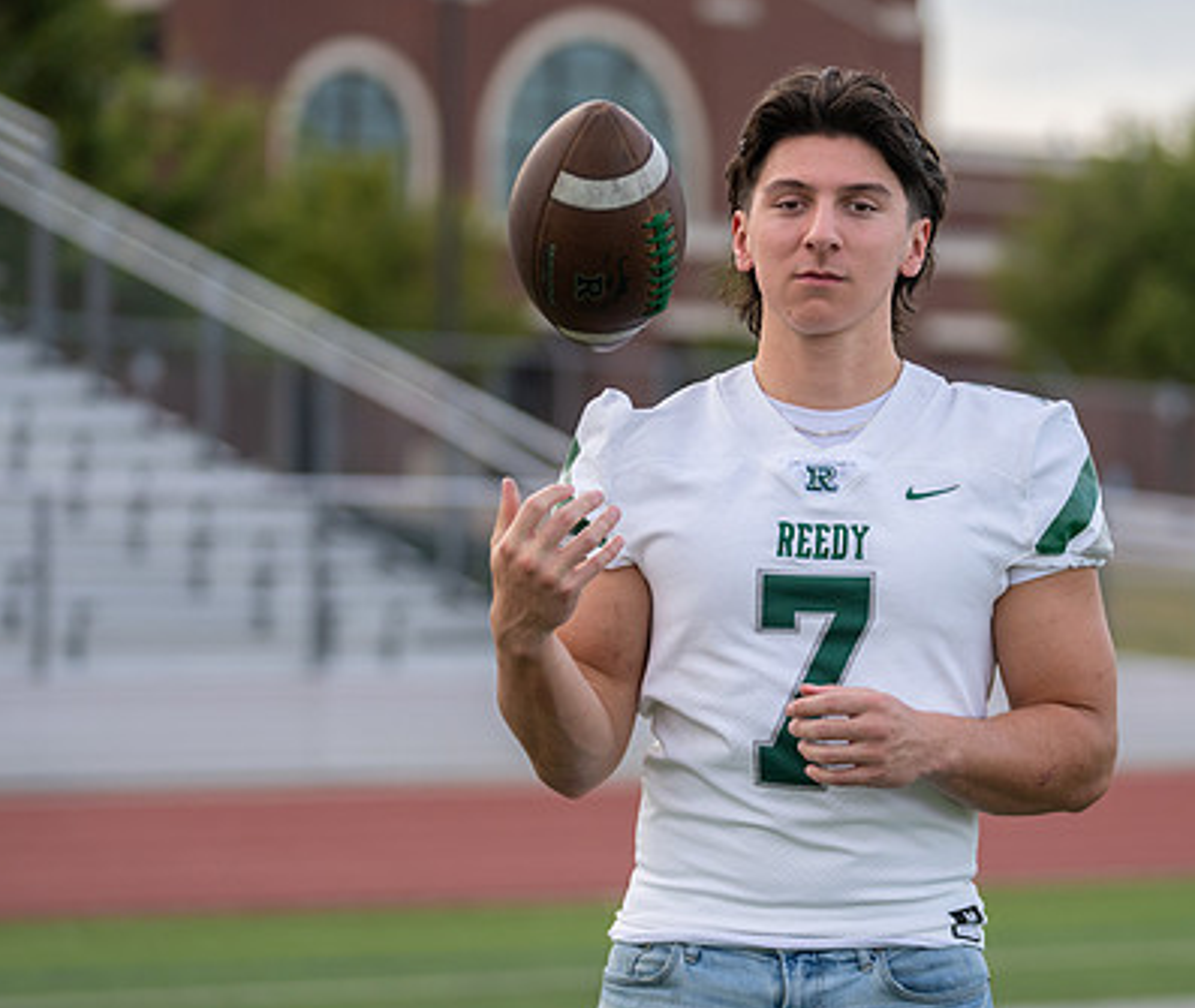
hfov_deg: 10.9
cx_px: 731
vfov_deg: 9.2
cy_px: 416
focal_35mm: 174
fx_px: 6288
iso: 200
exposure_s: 1/1250
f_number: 2.8
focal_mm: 109
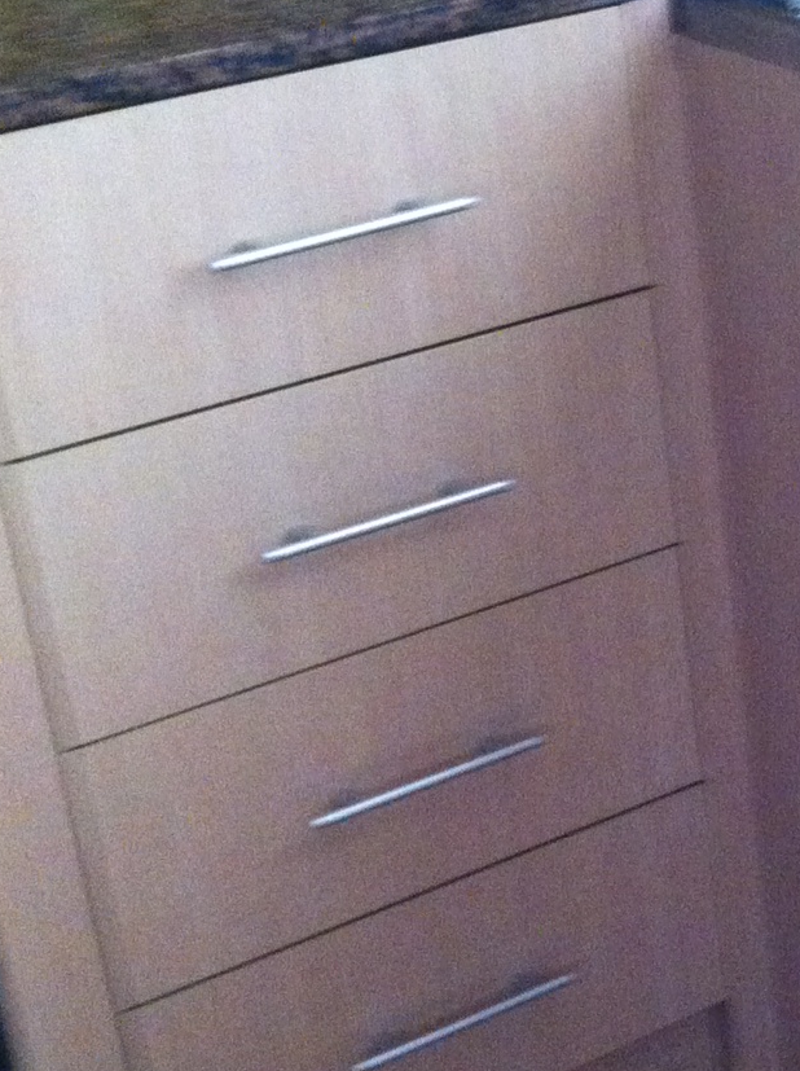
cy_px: 466
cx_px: 928
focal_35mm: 87
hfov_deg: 16.3
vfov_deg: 22.5
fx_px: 2687
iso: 640
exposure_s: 1/15
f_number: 2.8
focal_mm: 3.85
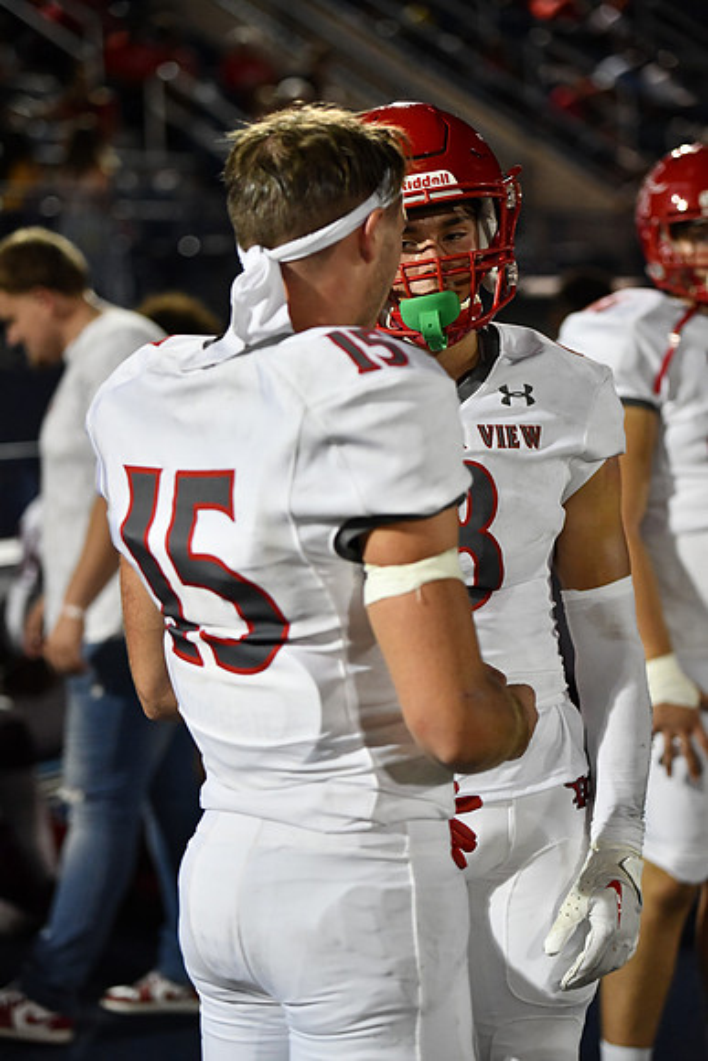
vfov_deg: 21.5
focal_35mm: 95
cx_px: 354
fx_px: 2801
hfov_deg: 14.4
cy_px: 530
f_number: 2.8
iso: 5600
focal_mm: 95
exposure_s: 1/1250
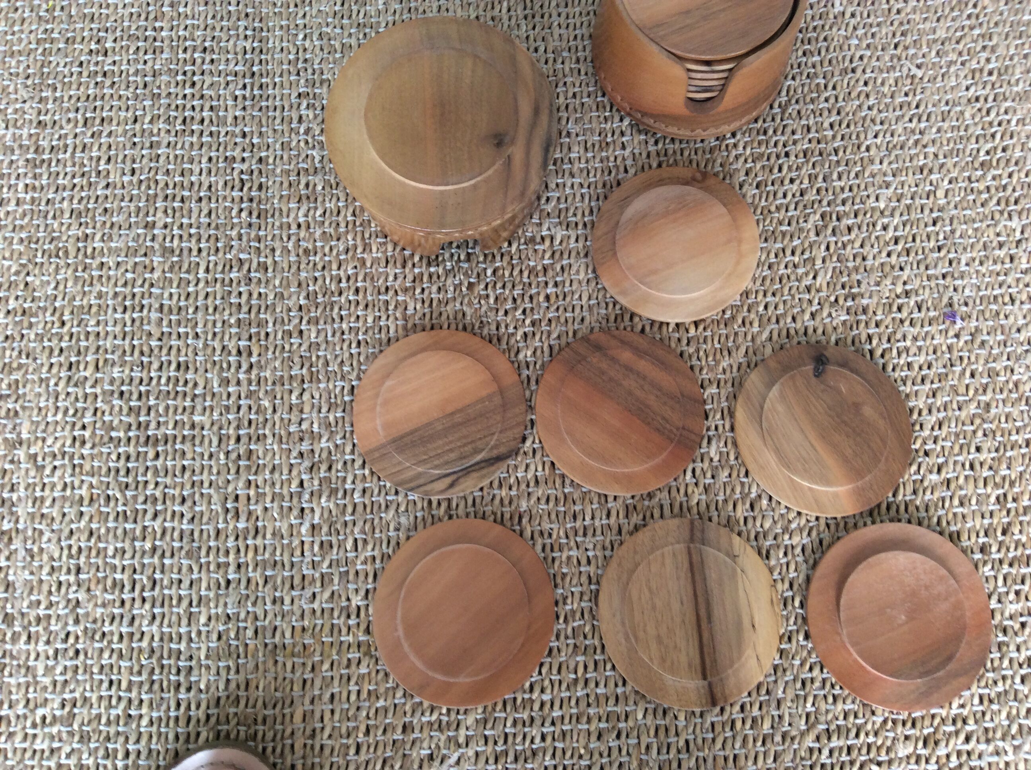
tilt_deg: -76.1
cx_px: 516
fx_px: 952
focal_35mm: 32
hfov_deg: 56.9
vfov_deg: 44.1
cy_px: 385
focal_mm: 3.3
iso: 64
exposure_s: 1/24
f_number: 2.4
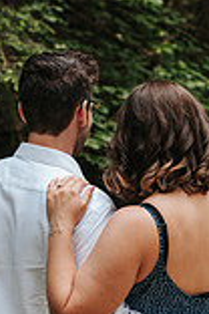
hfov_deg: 9.5
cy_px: 223
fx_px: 1254
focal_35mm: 144
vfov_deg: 14.2
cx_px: 113
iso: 360
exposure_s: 1/640
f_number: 3.5
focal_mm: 50
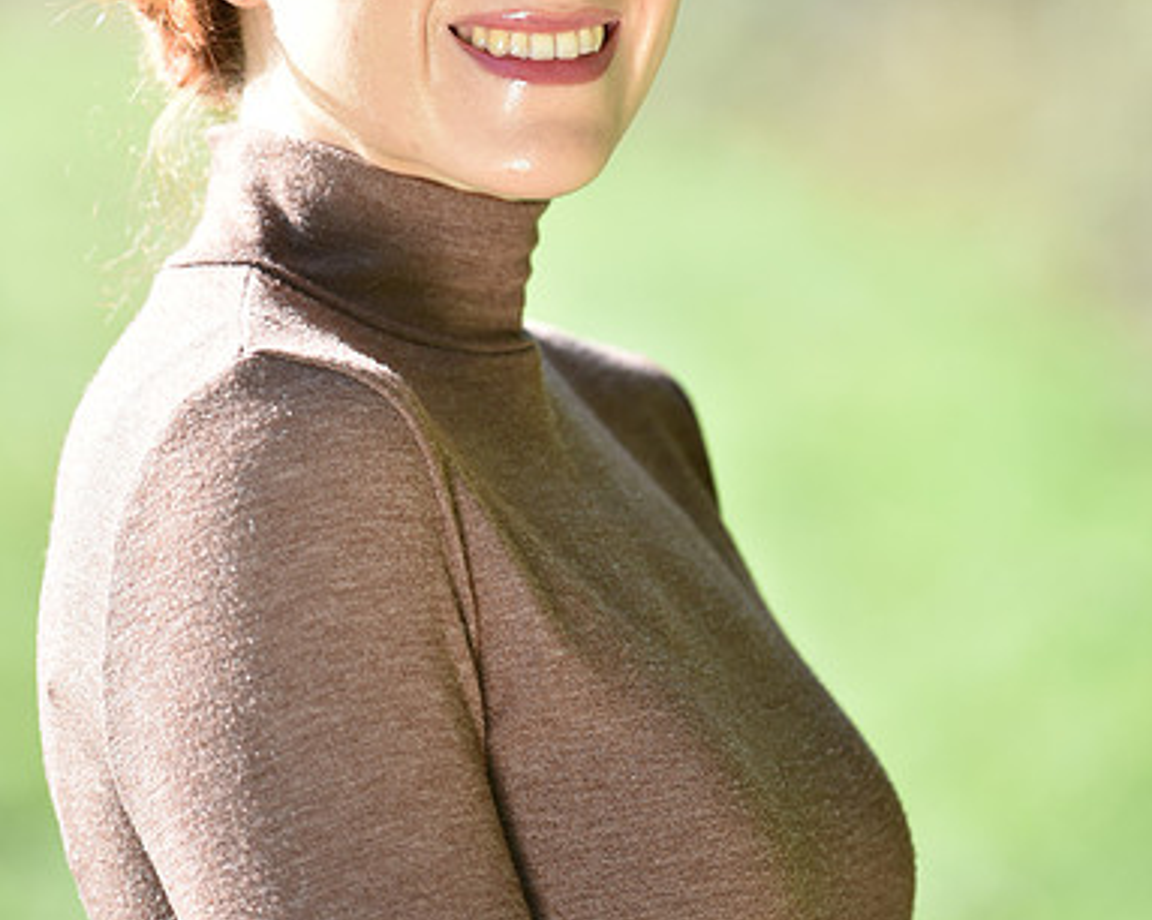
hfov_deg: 6.8
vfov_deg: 5.4
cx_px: 578
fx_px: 9678
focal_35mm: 284
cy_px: 183
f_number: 4
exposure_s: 1/1600
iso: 1000
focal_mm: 200
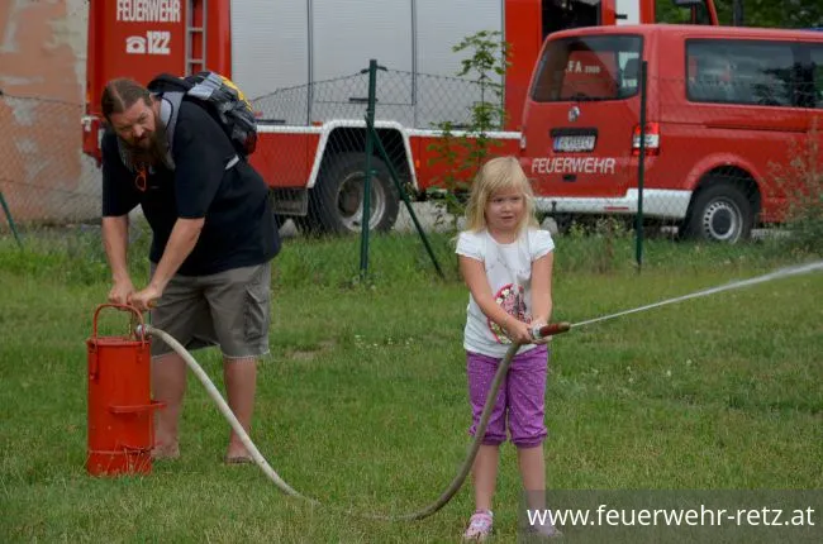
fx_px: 3352
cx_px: 412
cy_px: 272
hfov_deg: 14.0
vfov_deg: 9.3
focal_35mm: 147
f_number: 8
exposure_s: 1/250
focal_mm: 98
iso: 200
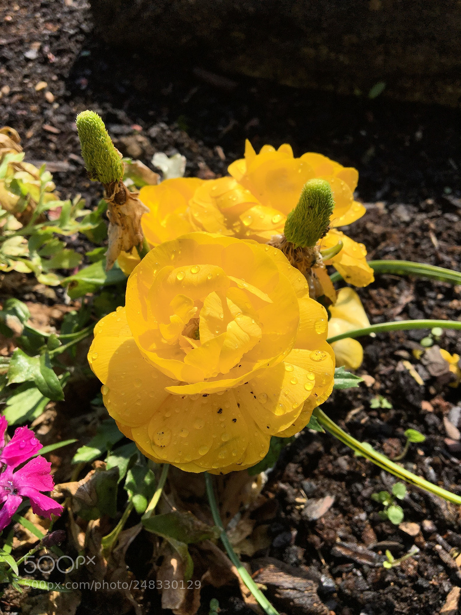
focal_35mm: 29
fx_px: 515
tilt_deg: -52.3
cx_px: 230
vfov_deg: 61.7
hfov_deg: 48.2
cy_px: 308
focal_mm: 4.15
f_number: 2.2
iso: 25
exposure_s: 1/2198
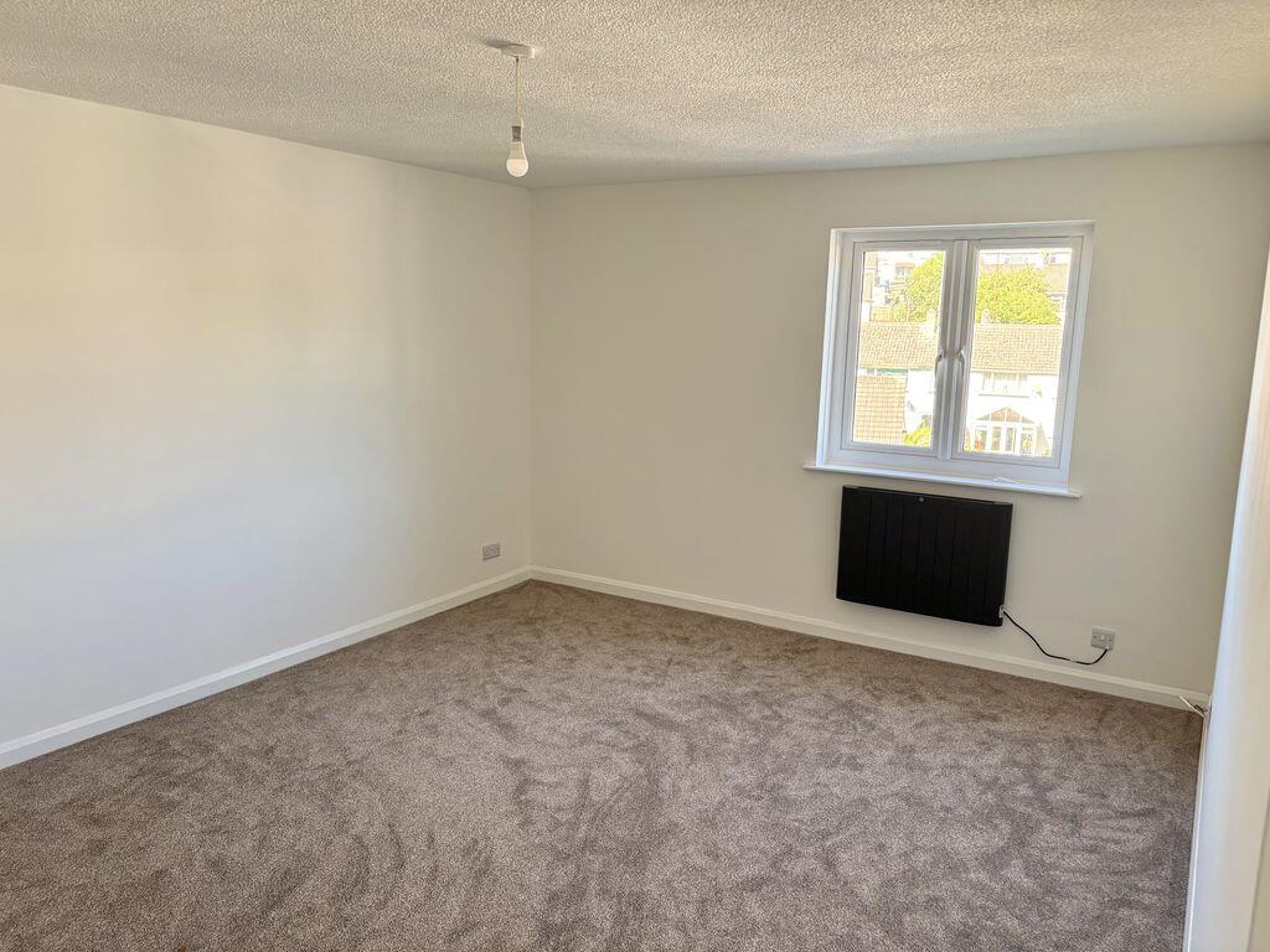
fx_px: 954
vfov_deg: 53.1
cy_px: 476
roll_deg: -1.1
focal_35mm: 26
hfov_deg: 67.3
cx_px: 635
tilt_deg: -9.1
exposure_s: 1/134
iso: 125
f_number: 1.6
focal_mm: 5.96
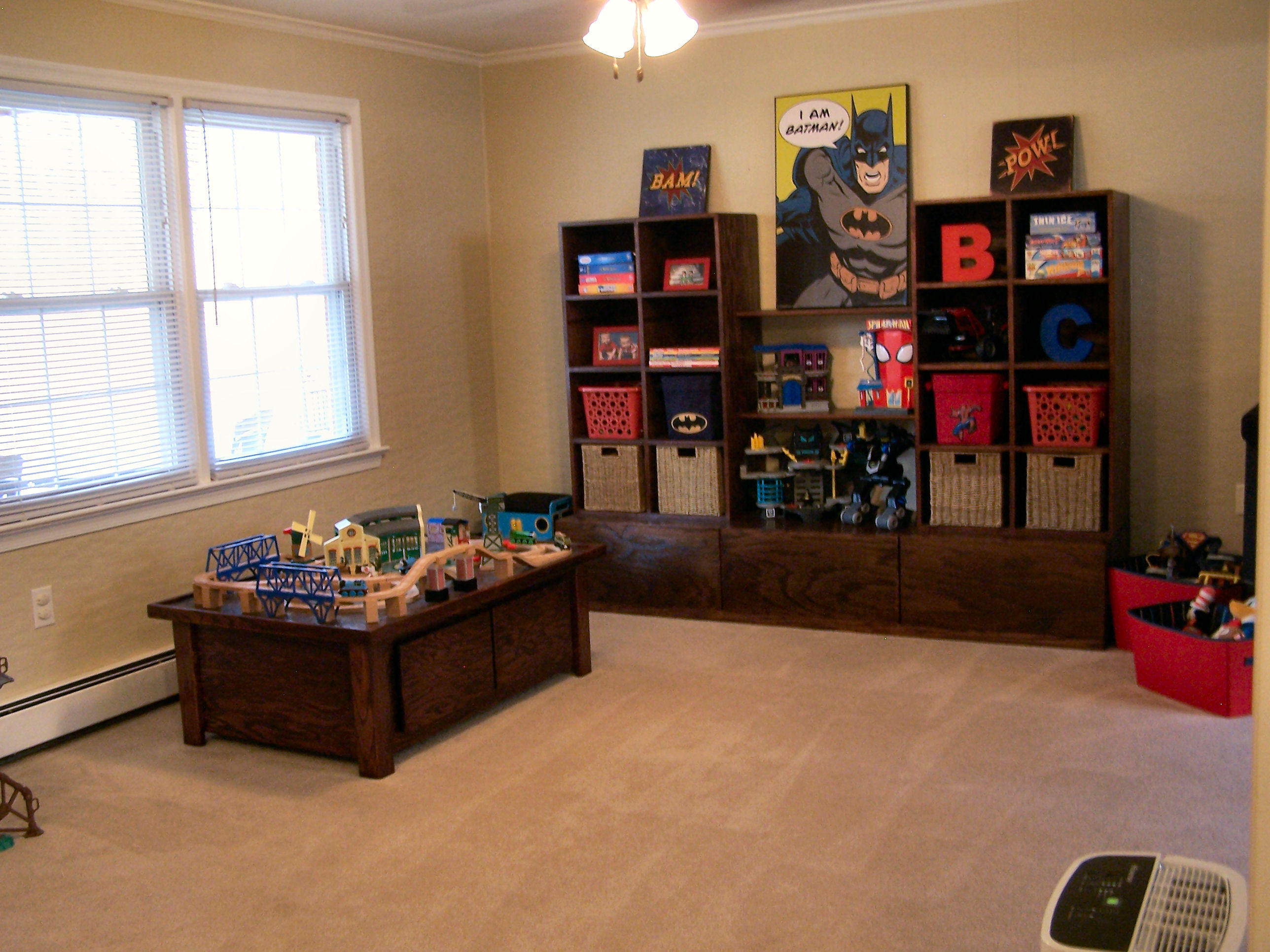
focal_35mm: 38
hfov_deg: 49.0
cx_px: 635
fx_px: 1394
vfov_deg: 37.7
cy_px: 476
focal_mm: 6.3
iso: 140
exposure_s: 1/8
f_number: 2.8
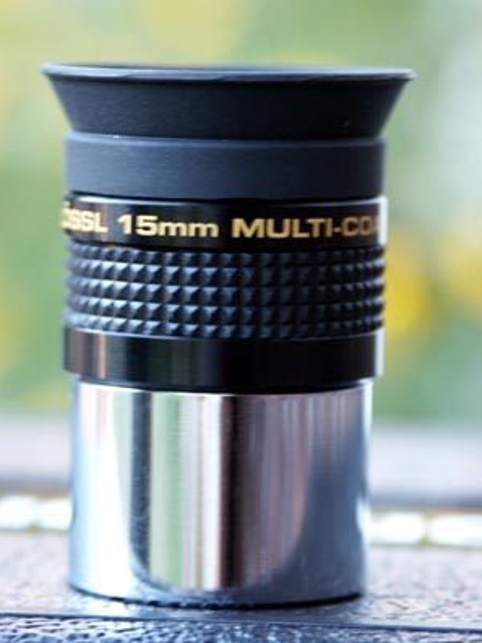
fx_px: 3732
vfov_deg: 9.8
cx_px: 240
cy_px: 320
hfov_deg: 7.4
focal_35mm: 201
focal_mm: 50.48
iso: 100
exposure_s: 1/6
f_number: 3.5
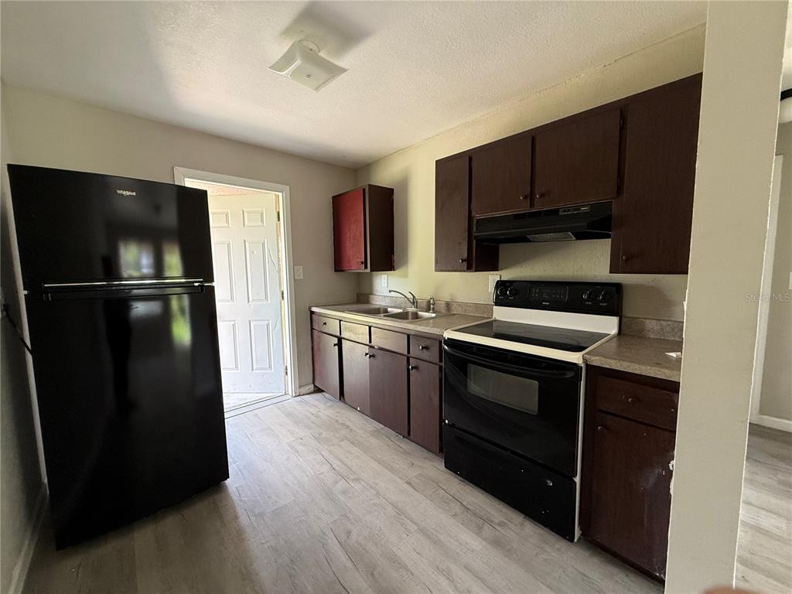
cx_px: 396
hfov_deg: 102.1
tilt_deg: -4.9
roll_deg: +1.0
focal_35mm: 14
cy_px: 297
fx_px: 320
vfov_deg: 85.7
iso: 320
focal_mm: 2.22
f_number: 2.2
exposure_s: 1/99
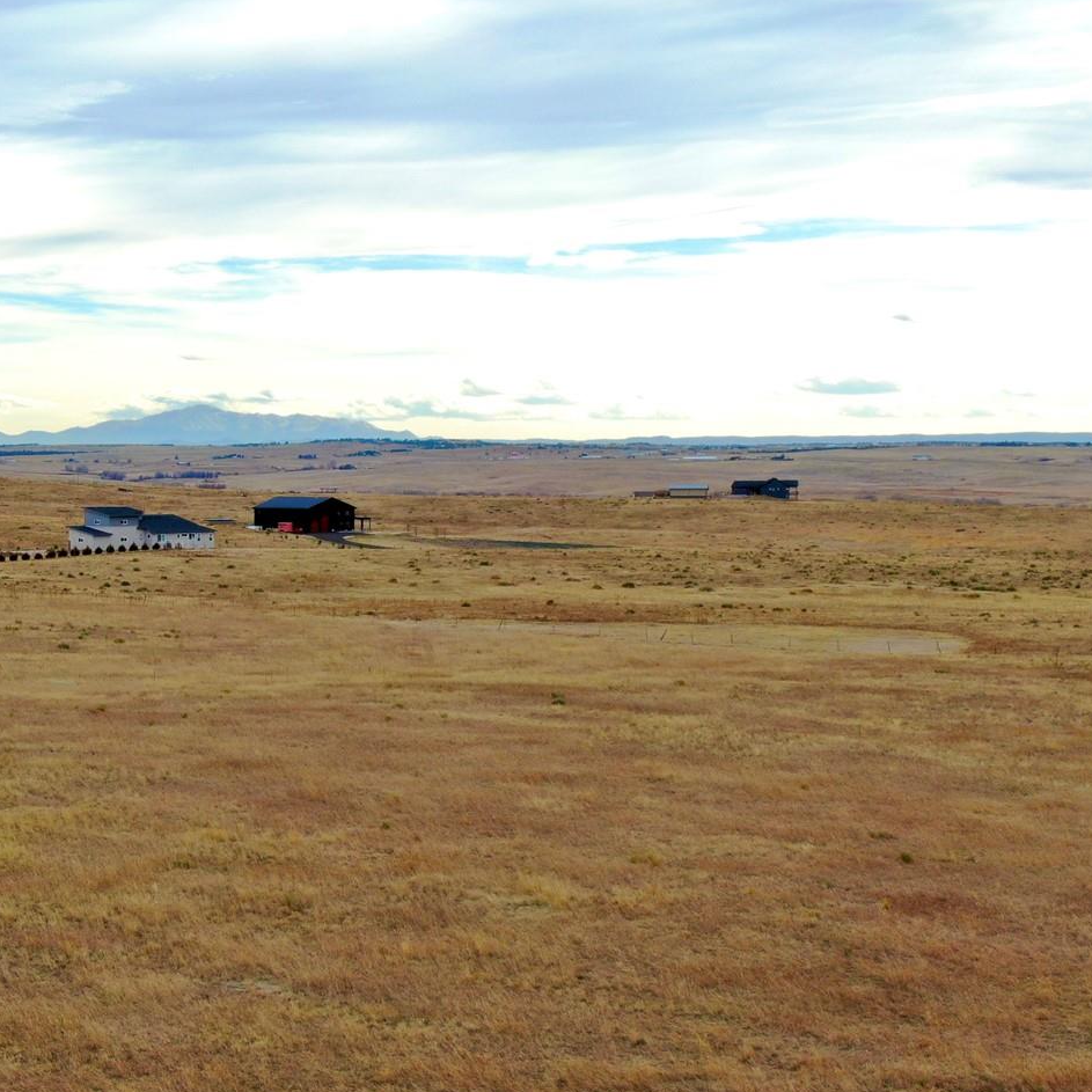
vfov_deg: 24.0
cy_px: 560
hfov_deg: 23.9
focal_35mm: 72
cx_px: 384
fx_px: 2570
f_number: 3.8
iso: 100
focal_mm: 8.6
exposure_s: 1/320
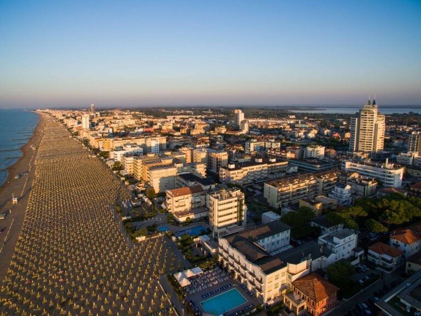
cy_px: 158
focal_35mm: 20
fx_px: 243
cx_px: 210
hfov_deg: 81.7
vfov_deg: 66.0
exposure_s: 1/350
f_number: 2.8
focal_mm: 3.61
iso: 100
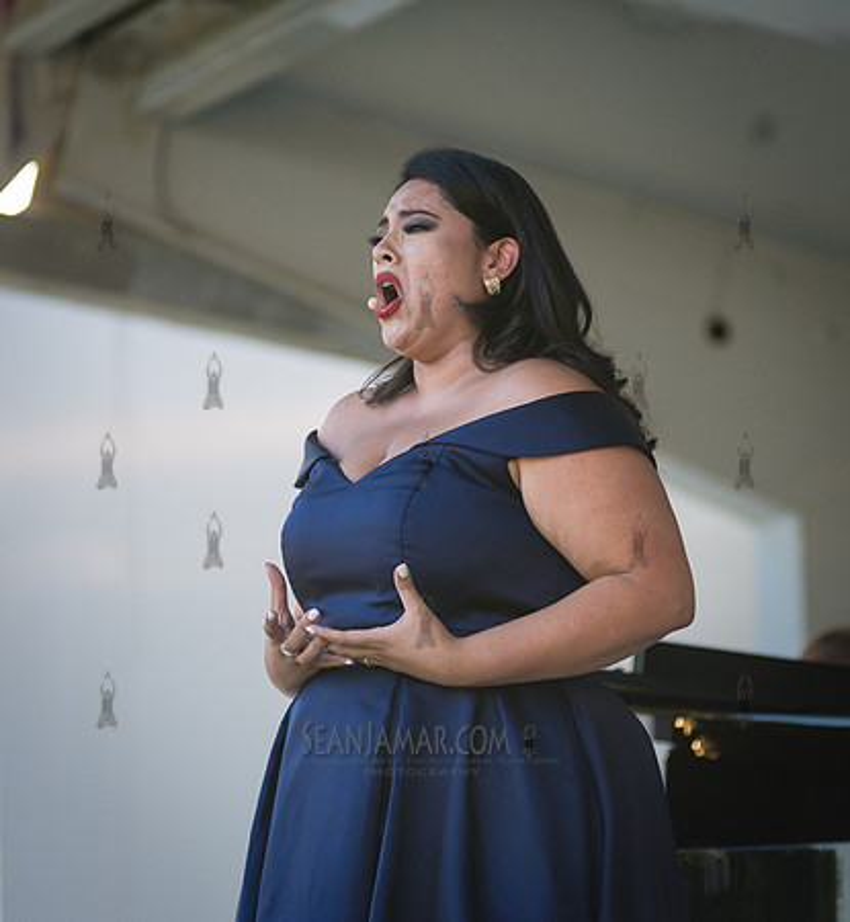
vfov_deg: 6.9
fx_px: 7674
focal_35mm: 265
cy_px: 461
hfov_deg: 6.3
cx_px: 436
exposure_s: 1/640
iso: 500
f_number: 3.5
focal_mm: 200
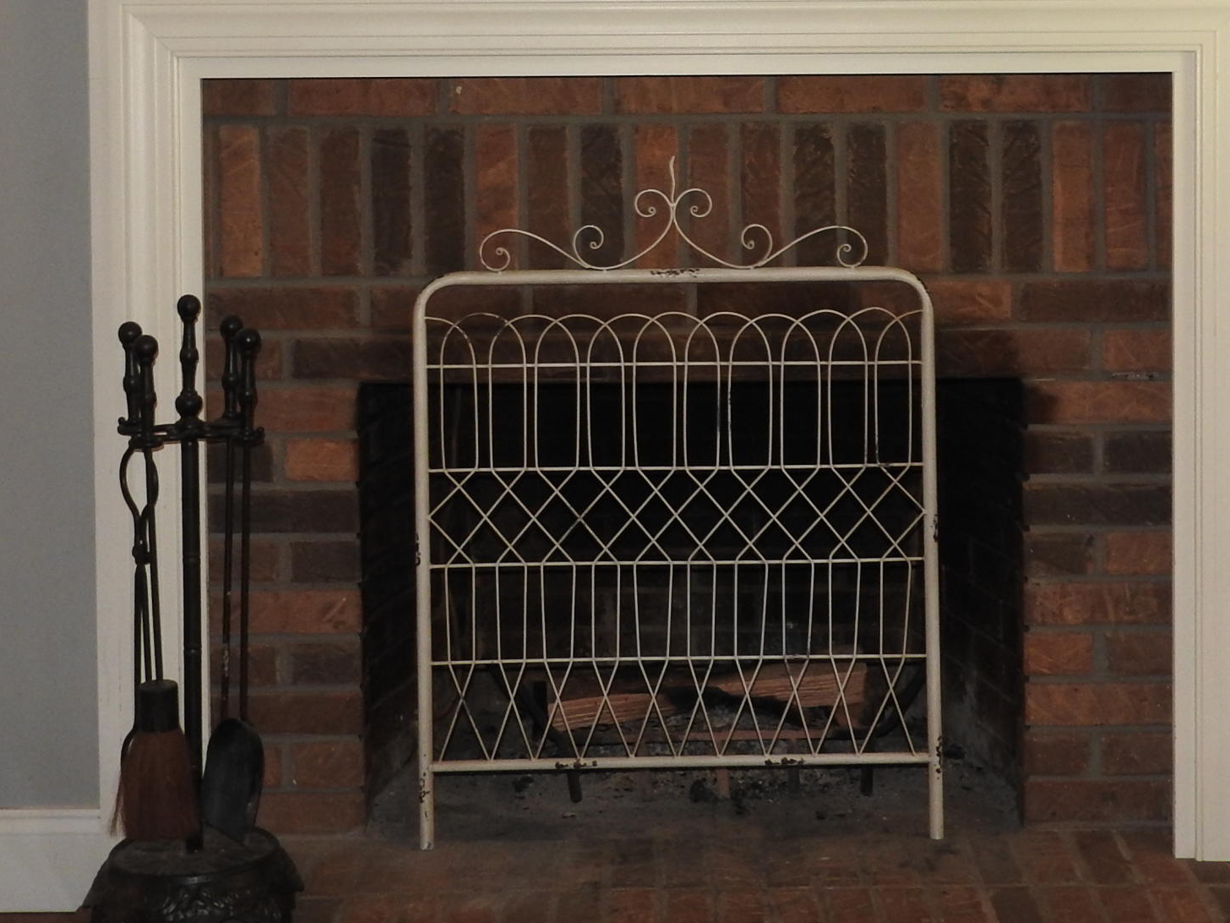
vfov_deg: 21.1
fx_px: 2416
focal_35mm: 68
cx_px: 715
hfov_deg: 28.5
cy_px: 79
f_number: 3.6
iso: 200
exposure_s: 1/30
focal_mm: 5.9
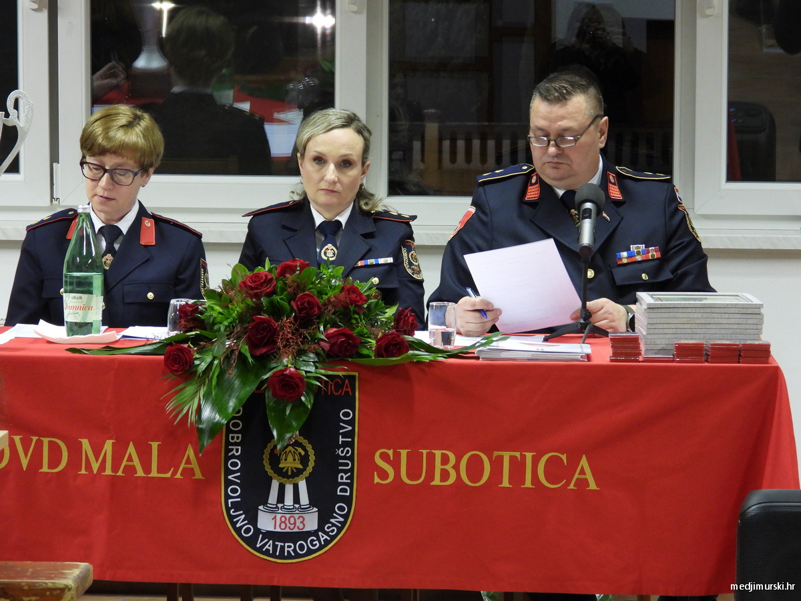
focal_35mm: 170
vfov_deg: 8.7
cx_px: 400
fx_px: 3934
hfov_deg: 11.6
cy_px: 300
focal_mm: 30.5
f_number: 4
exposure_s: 1/15
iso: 640
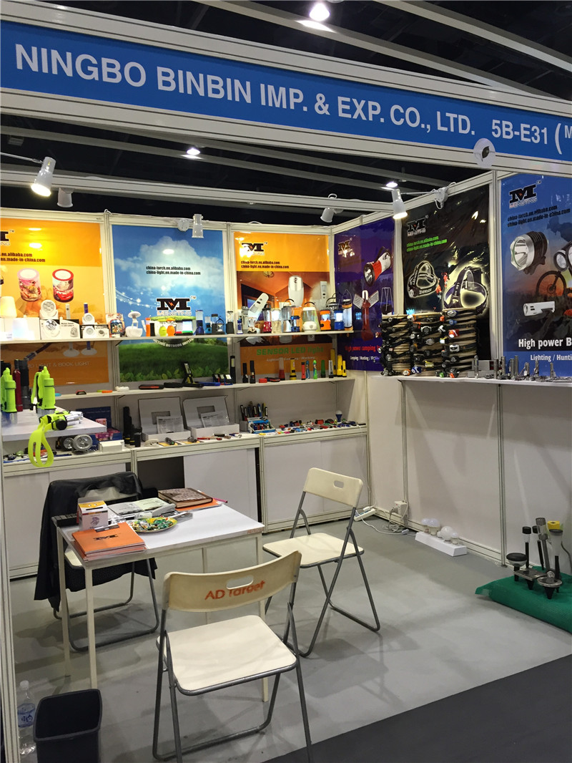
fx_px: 639
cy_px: 382
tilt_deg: -2.6
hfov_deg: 48.2
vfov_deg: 61.6
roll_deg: +2.3
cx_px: 286
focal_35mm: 29
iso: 125
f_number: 2.2
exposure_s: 1/33
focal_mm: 4.15
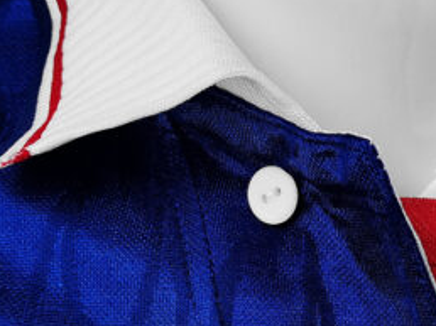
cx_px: 409
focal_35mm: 107
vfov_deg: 13.8
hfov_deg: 18.0
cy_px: 209
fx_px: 1346
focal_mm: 5.58
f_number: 1.8
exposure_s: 1/100
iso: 200
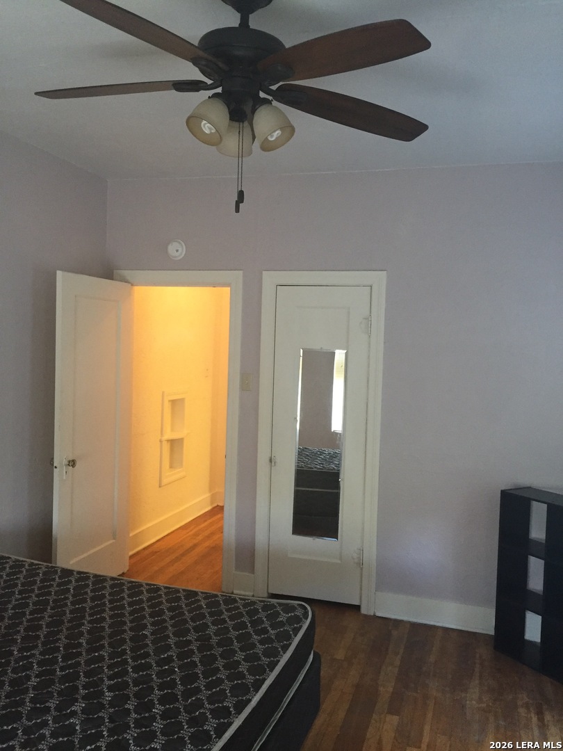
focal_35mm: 29
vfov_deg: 61.7
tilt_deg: -1.0
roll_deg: -2.7
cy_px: 376
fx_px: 629
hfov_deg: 48.2
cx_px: 282
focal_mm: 4.15
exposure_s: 1/30
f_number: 2.2
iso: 200
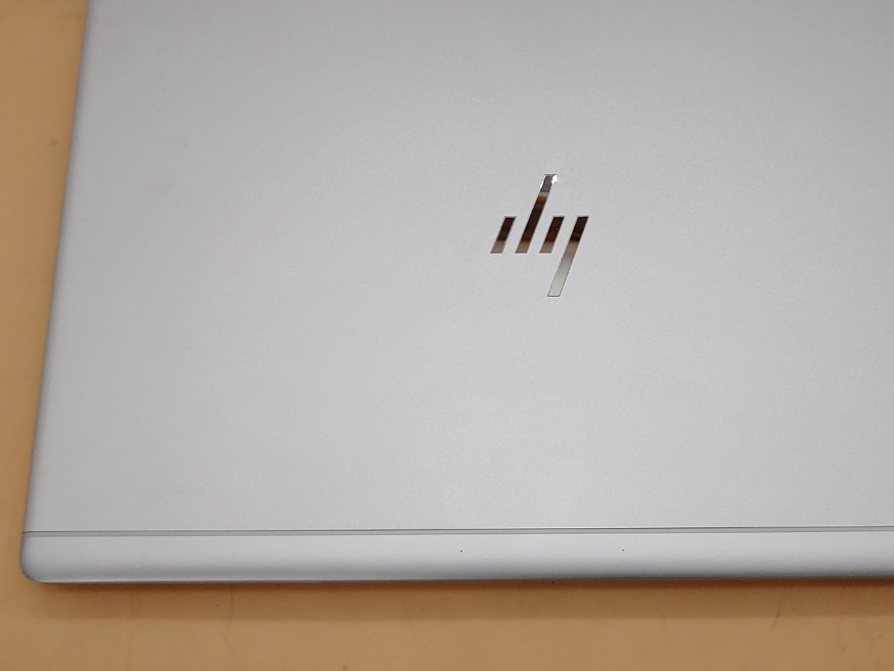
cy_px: 272
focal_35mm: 45
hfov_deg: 41.9
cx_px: 537
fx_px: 1162
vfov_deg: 32.1
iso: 50
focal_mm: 4.36
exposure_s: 1/245
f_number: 1.8
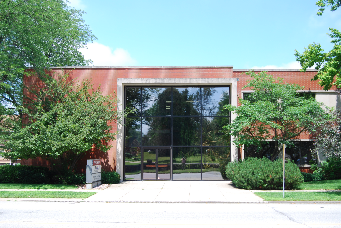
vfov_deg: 29.9
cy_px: 114
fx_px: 427
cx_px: 170
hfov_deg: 43.6
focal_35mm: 45
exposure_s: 1/160
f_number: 6.3
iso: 100
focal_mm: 30
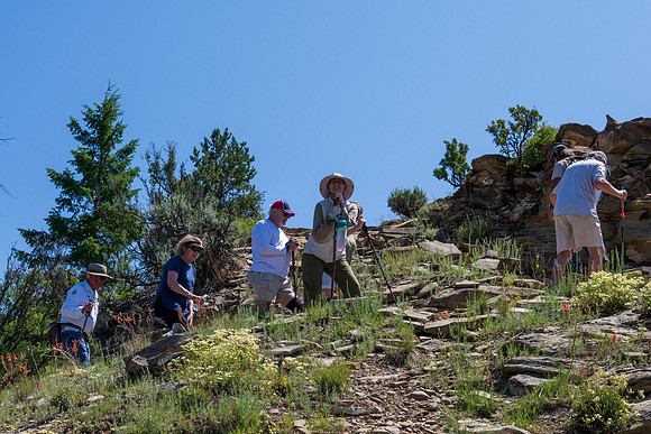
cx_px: 175
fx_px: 1156
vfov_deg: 21.2
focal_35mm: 64
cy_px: 293
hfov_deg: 31.0
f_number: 14
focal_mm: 34
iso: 720
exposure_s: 1/500
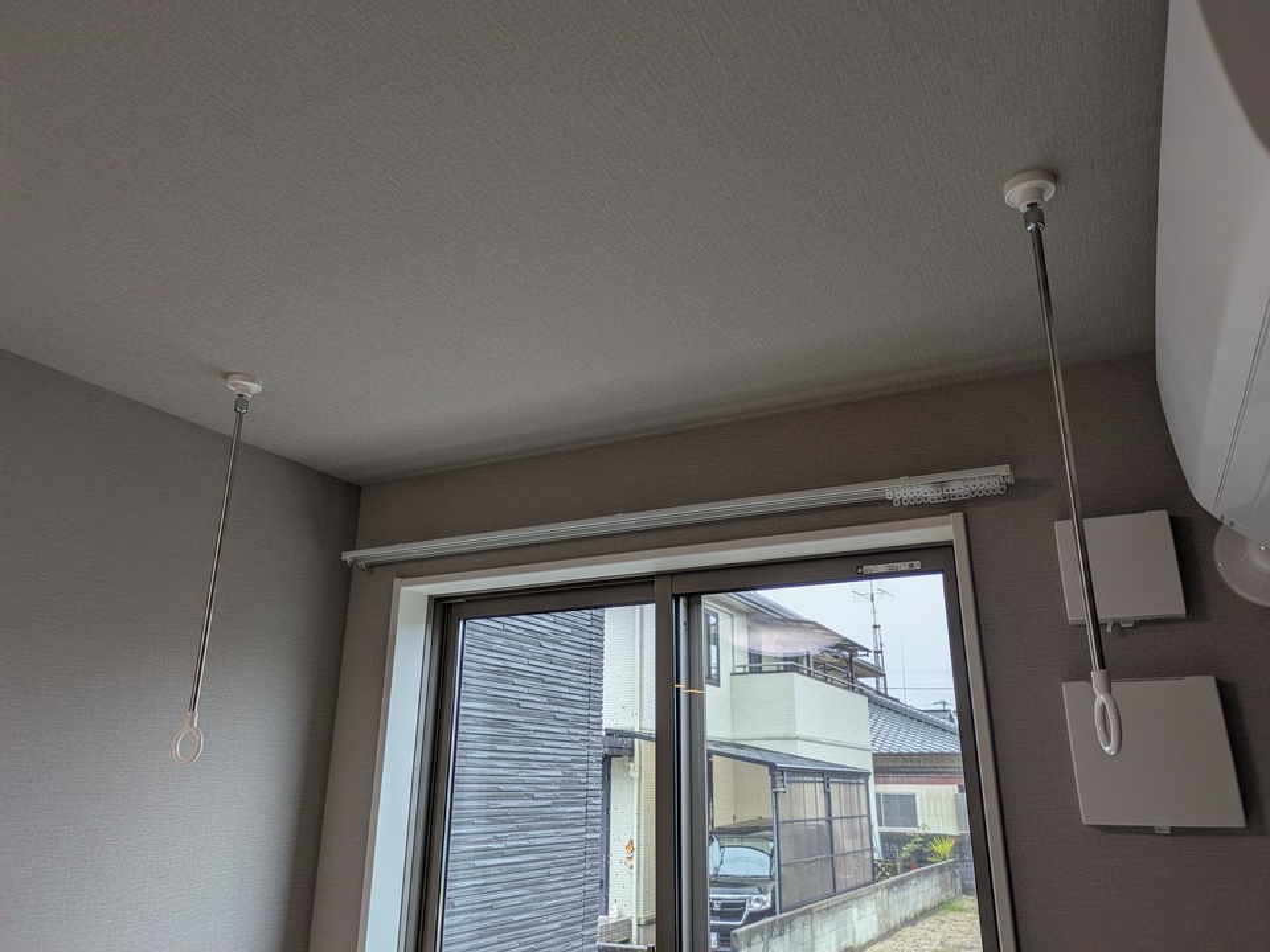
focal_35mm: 25
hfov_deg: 69.4
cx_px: 635
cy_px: 476
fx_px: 917
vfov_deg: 54.9
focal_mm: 5.43
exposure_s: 1/212
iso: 37
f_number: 1.89
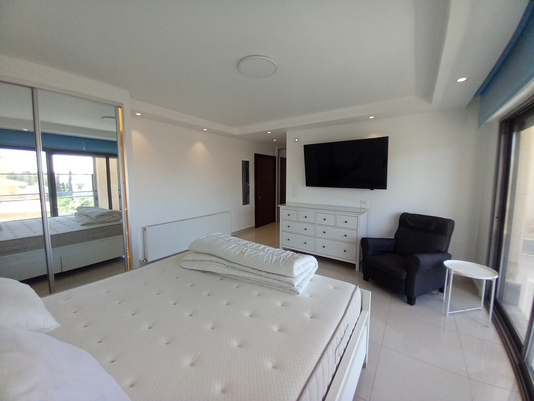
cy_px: 200
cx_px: 267
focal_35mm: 13
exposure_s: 1/100
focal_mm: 1.13
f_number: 2.2
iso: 64
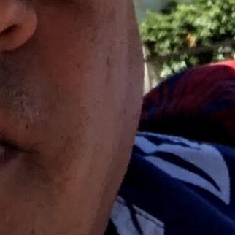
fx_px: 1728
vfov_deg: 7.4
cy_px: -300
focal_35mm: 225
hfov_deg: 7.2
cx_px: -375
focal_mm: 2.87
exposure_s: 1/436
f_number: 2.2
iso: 20
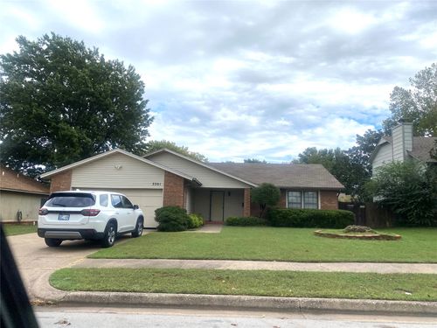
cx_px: 218
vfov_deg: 53.1
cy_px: 164
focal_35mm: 26
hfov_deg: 67.3
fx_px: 328
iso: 32
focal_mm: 4.25
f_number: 1.8
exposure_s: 1/2755
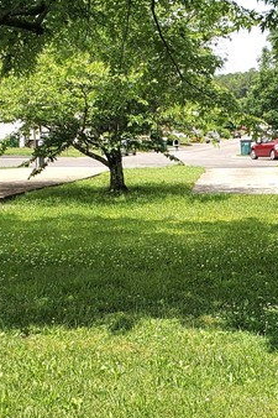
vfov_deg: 24.7
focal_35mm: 82
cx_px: 185
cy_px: 256
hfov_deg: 16.6
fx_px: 951
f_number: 2.4
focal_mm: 4.3
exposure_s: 1/1429
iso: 50
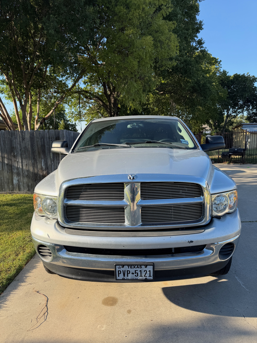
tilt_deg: -8.0
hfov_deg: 56.8
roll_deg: +1.5
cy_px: 172
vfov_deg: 71.6
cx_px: 128
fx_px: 238
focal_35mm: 24
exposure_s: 1/1437
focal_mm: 6.76
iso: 80
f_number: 1.78
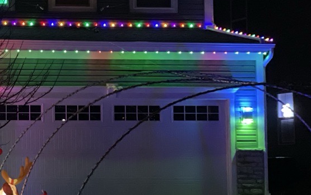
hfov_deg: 13.5
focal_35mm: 149
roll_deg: +0.4
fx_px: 1263
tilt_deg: +3.3
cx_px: -105
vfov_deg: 8.8
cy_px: 83
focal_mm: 6
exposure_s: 1/15
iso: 400
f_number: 2
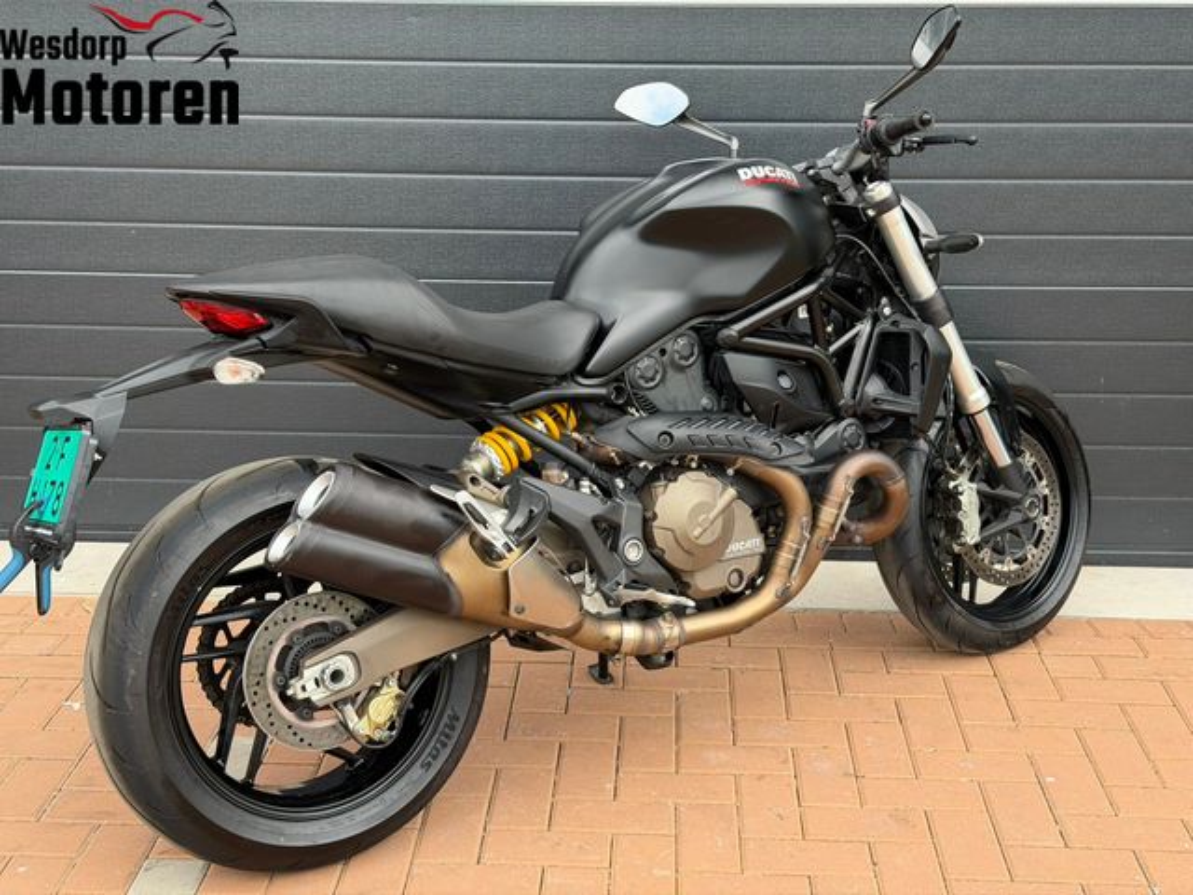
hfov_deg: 39.7
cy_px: 448
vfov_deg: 30.3
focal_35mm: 48
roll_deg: -0.7
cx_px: 596
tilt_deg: -16.1
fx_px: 1654
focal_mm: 6.76
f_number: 1.78
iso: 80
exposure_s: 1/962
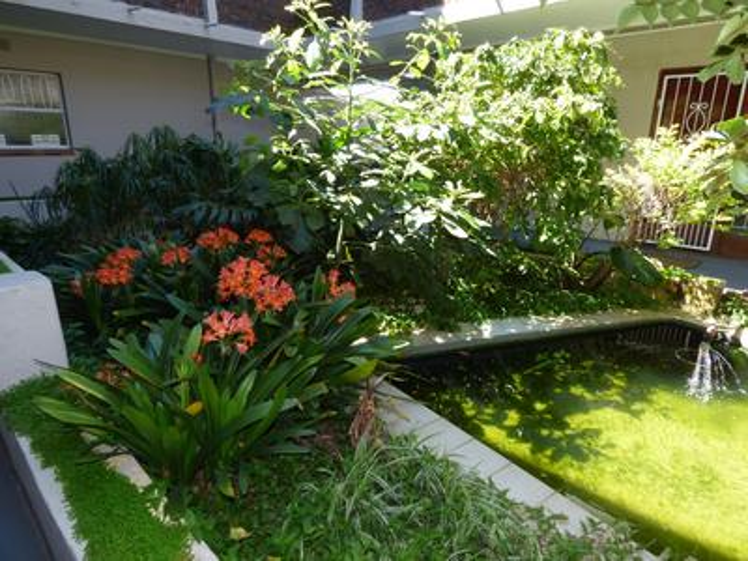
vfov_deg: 66.0
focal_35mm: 20
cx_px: 374
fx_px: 432
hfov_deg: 81.7
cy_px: 280
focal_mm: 3.58
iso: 100
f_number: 4.5
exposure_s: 1/50
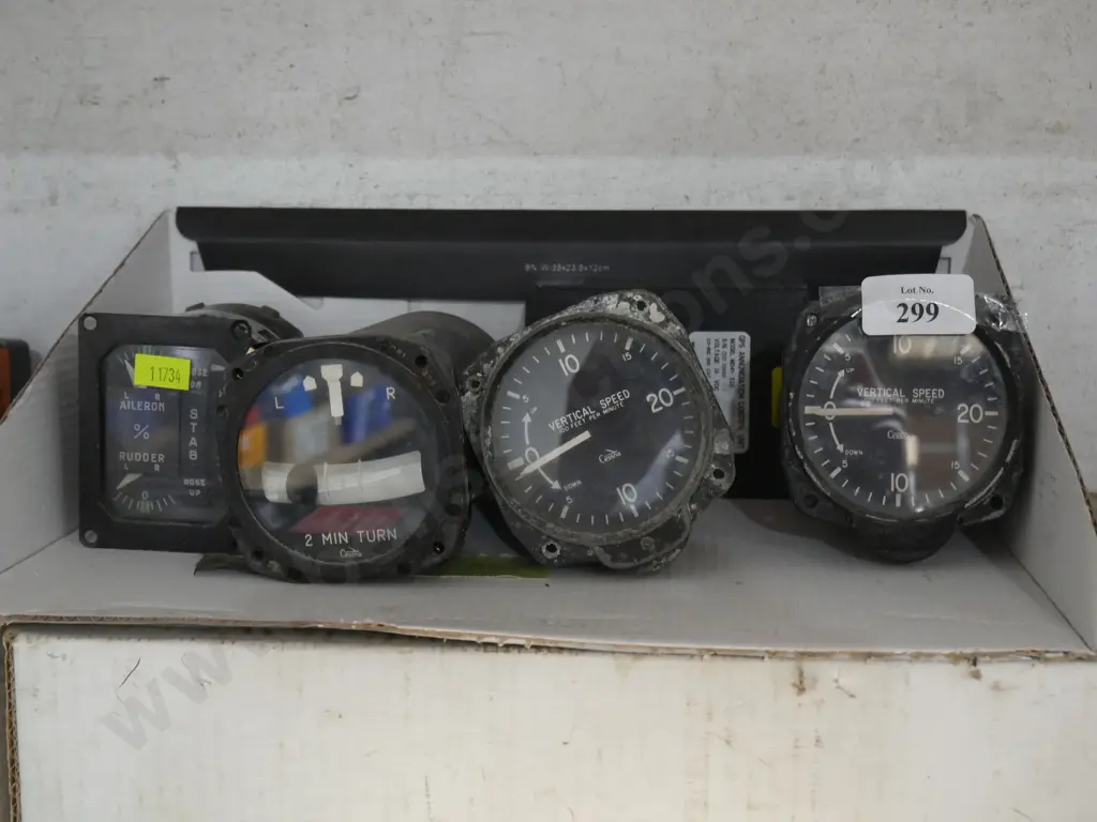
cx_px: 548
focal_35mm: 48
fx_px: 1521
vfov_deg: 30.3
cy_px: 411
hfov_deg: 39.7
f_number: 5.6
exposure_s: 1/40
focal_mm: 24
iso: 3200
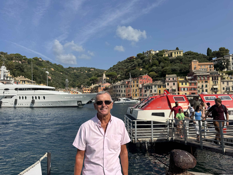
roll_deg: +0.5
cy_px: 88
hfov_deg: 71.6
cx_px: 116
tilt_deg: +6.0
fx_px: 162
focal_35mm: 24
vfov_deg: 56.8
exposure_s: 1/5814
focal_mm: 6.76
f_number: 1.78
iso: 80
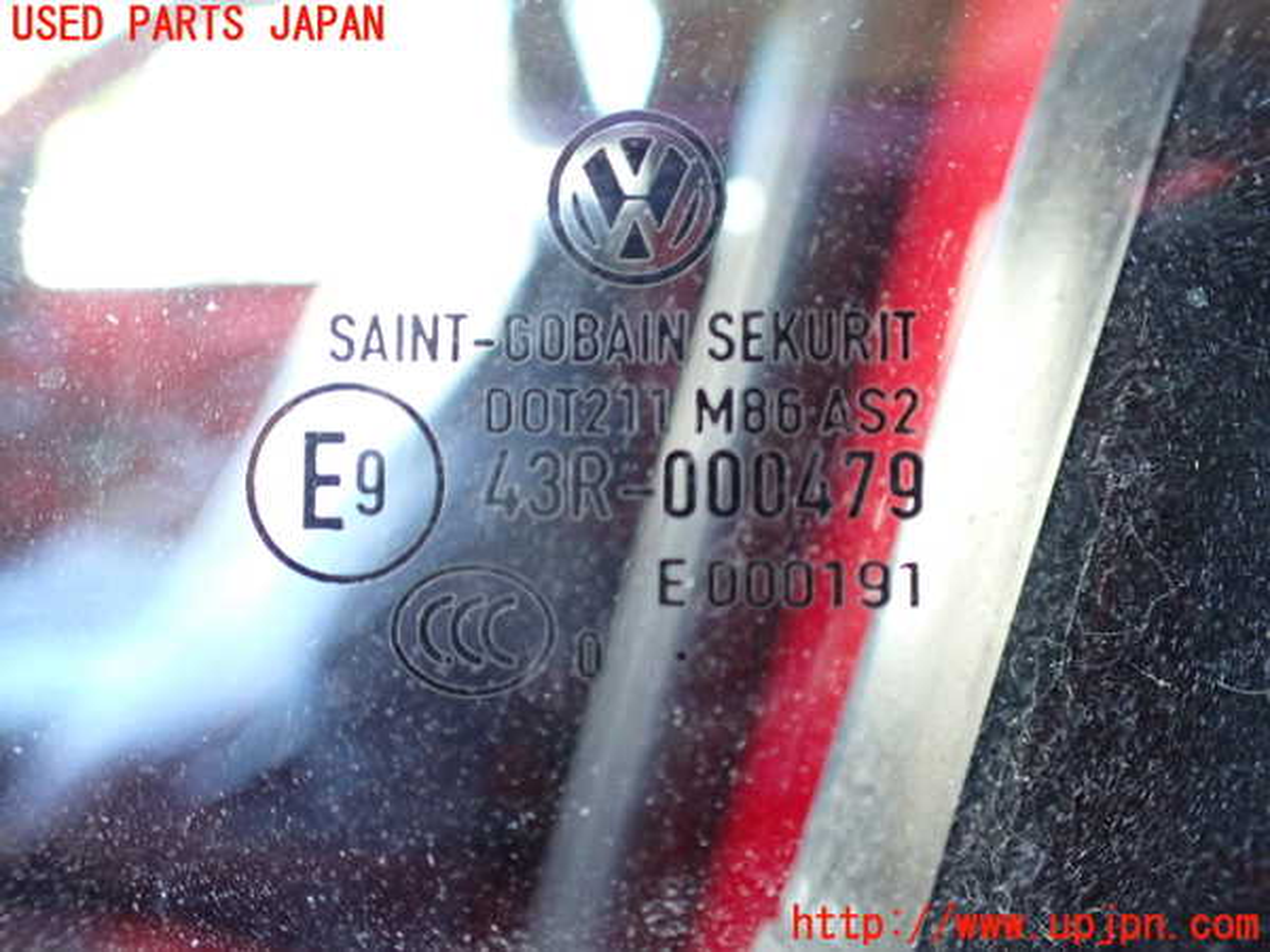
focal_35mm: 30
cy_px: 476
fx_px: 1101
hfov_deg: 60.0
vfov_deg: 46.8
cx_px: 635
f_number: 2.3
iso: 500
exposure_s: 1/125
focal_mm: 5.4
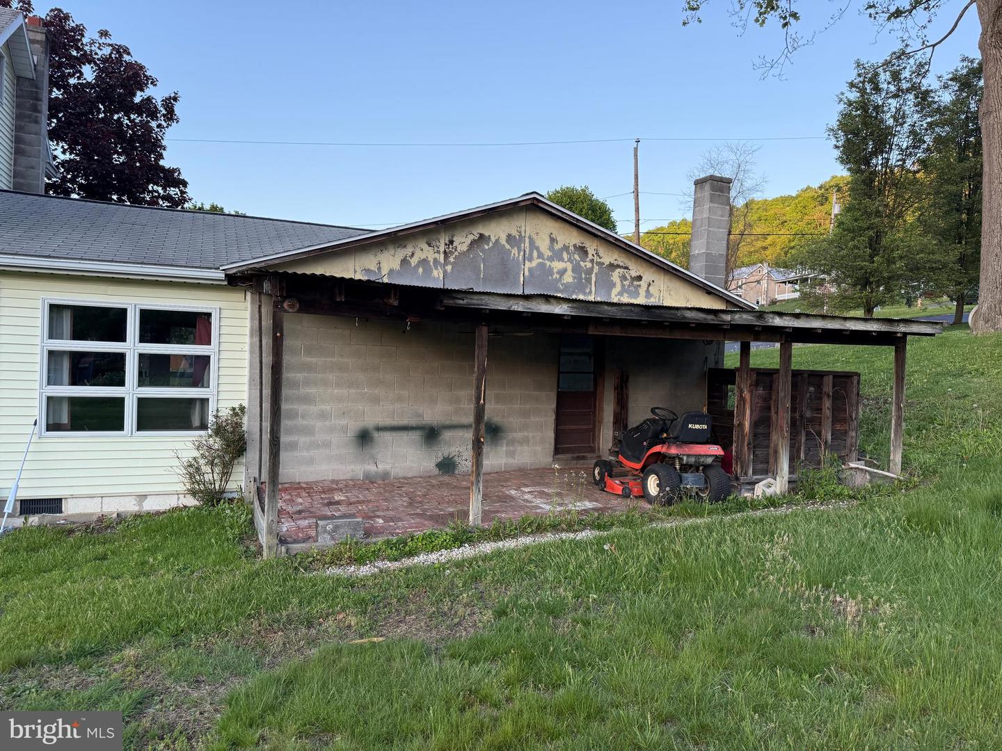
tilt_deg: +1.6
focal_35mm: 24
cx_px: 501
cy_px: 376
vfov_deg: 56.8
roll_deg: -2.4
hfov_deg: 71.6
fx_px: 695
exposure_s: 1/535
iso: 100
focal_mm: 6.76
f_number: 1.78
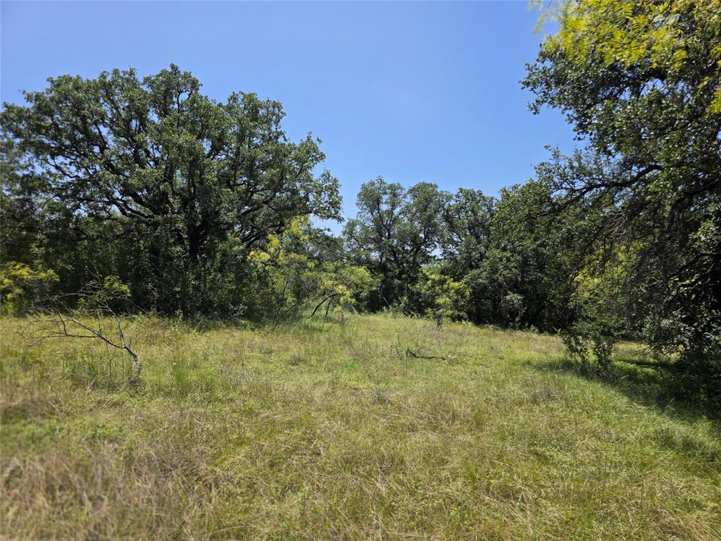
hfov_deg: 73.9
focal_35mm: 23
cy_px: 270
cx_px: 360
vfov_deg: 58.9
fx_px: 479
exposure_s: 1/5017
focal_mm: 6.3
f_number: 1.7
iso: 80
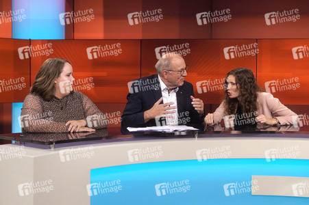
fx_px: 386
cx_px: 154
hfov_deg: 43.6
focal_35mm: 45
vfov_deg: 29.8
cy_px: 102
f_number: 2
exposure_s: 1/400
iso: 640
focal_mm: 30
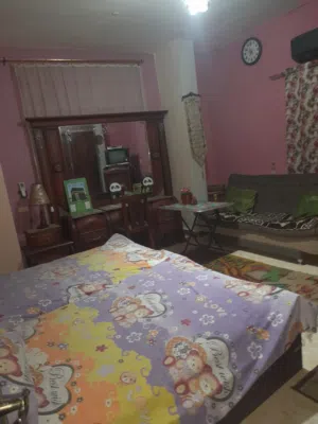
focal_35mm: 25
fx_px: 306
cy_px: 212
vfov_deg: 69.4
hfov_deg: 54.9
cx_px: 159
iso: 400
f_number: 2
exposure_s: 1/25
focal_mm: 4.6
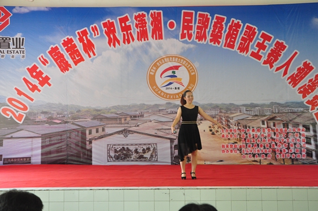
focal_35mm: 48
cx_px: 159
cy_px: 106
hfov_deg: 41.2
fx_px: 423
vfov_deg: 28.0
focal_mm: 32
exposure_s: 1/160
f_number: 6.3
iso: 1250
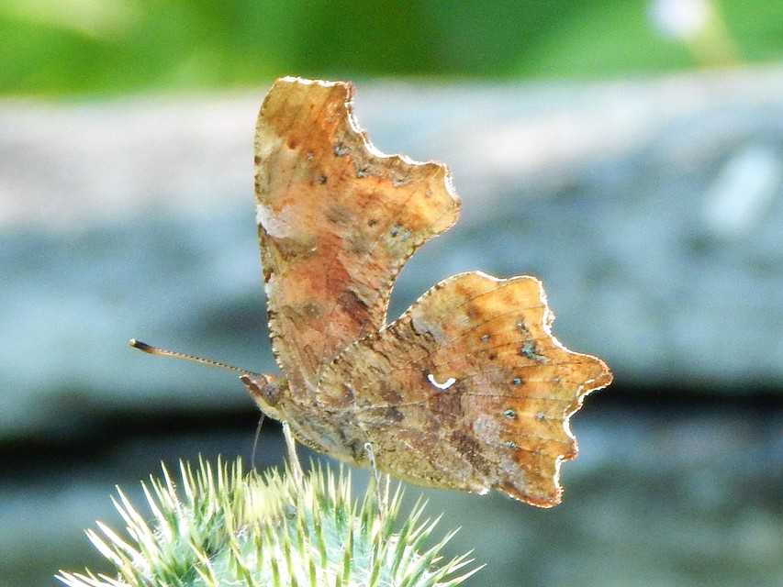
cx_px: 392
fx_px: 8687
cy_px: 294
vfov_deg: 3.9
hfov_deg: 5.2
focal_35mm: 384
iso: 280
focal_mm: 69
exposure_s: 1/250
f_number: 5.7
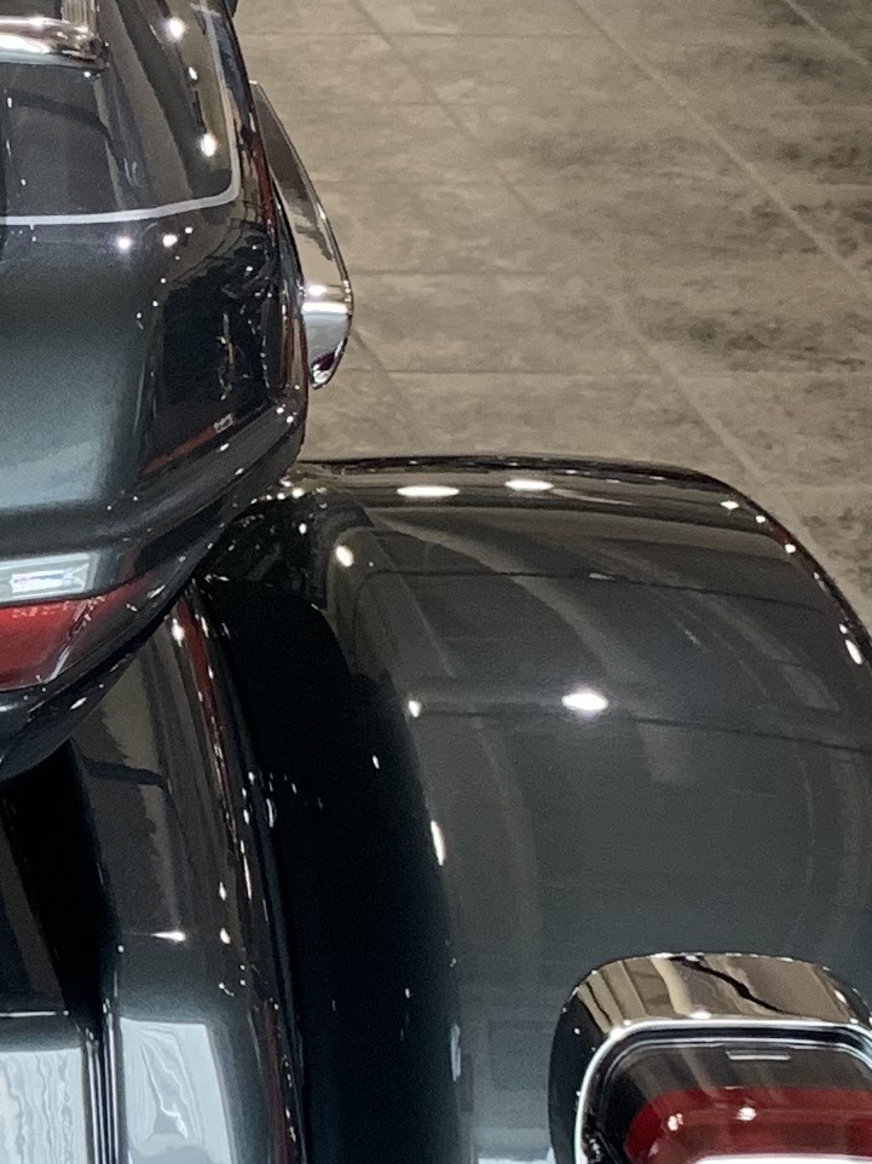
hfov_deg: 12.5
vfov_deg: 17.9
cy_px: 914
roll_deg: -0.2
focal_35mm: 109
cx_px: -666
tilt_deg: -26.6
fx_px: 3663
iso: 125
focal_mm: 4.25
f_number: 1.8
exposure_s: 1/60
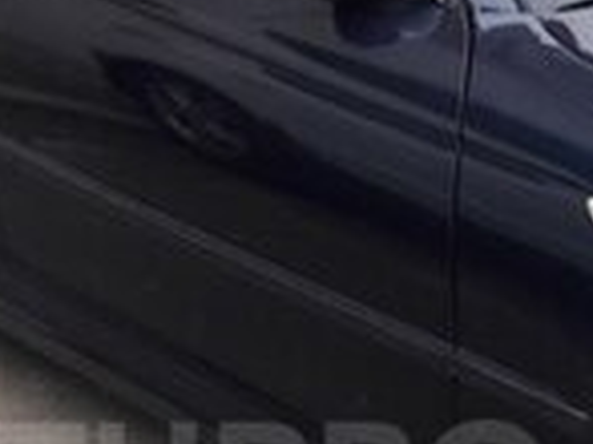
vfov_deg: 11.6
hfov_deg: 15.6
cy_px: 482
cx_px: 407
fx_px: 2157
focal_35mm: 126
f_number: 1.9
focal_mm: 3.7
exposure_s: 1/33
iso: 100
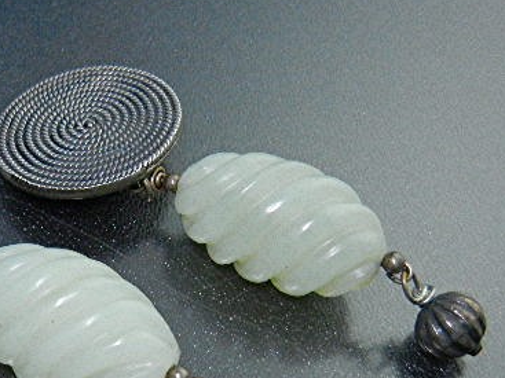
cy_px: 312
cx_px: 105
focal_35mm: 68
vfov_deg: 21.3
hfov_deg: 28.0
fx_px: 992
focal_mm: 7.1
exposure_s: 1/30
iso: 798
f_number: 7.4
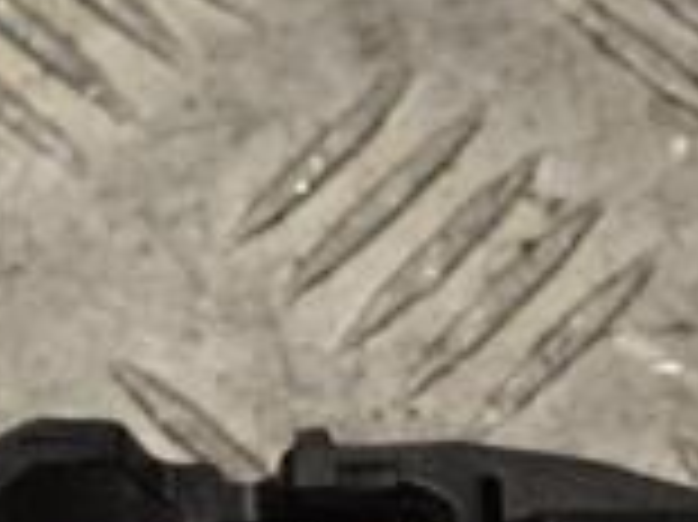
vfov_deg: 6.9
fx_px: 4271
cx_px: 558
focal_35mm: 212
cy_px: 774
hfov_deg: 9.3
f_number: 5
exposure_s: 1/40
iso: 100
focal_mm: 38
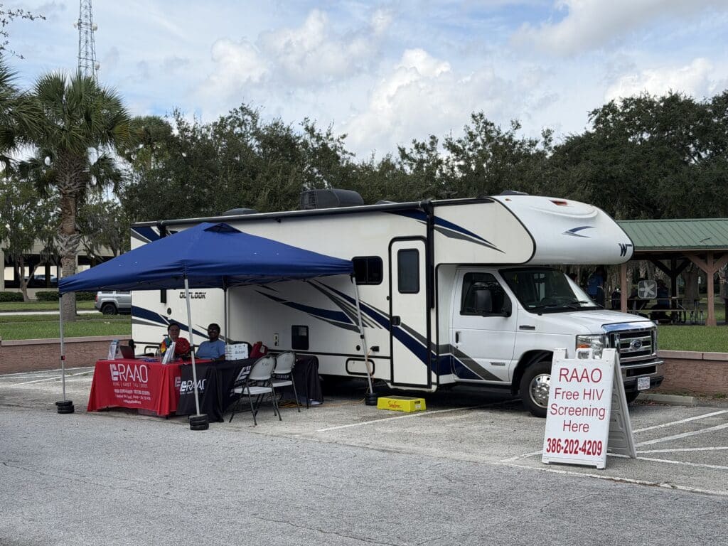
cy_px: 273
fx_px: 1009
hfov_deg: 39.7
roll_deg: +0.4
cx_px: 364
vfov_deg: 30.3
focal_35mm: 48
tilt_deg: +0.4
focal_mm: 6.76
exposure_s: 1/4587
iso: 64
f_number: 1.78
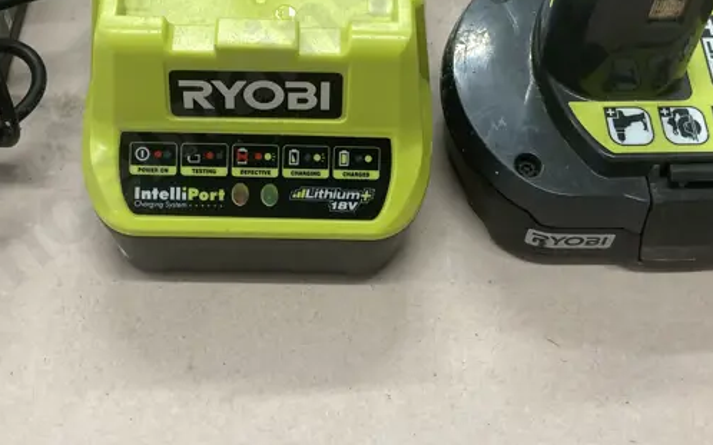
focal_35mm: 61
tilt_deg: -51.6
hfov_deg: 33.5
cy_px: 10
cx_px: 341
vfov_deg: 20.7
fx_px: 1185
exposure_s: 1/50
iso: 64
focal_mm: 3.99
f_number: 1.8
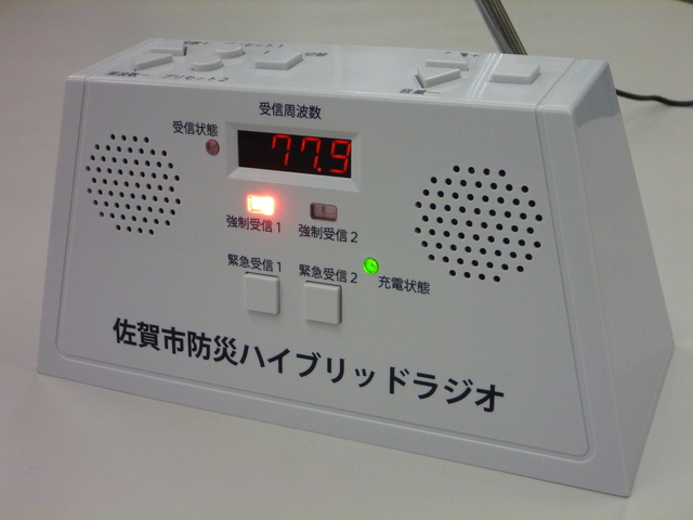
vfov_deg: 28.6
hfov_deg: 37.5
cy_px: 260
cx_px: 346
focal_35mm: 51
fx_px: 1021
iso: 400
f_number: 4.7
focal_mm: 9.1
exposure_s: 1/30
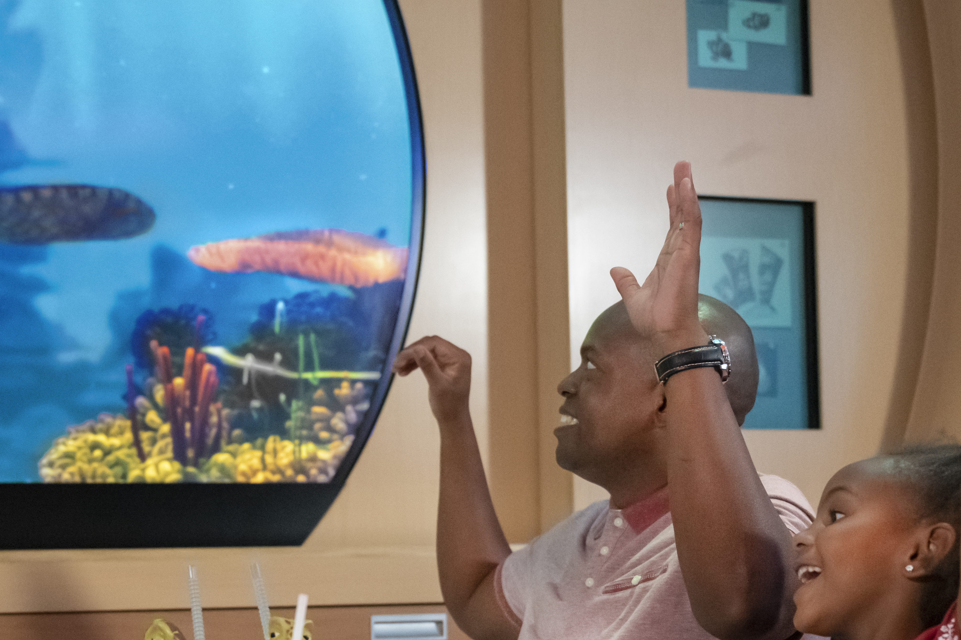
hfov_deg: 27.0
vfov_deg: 18.3
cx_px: 251
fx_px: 1975
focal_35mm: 74
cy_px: 459
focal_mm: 33
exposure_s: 1/250
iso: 6400
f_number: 2.8
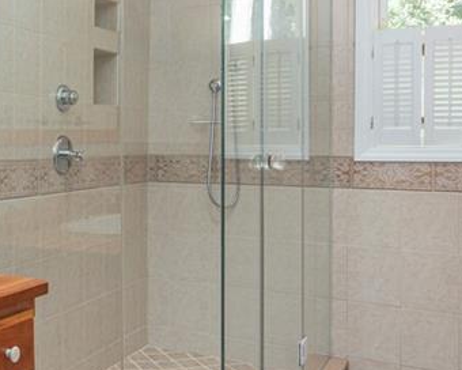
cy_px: 156
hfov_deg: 33.5
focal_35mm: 48
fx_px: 656
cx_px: -52
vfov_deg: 31.4
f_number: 7.1
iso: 400
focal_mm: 17
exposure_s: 1/100
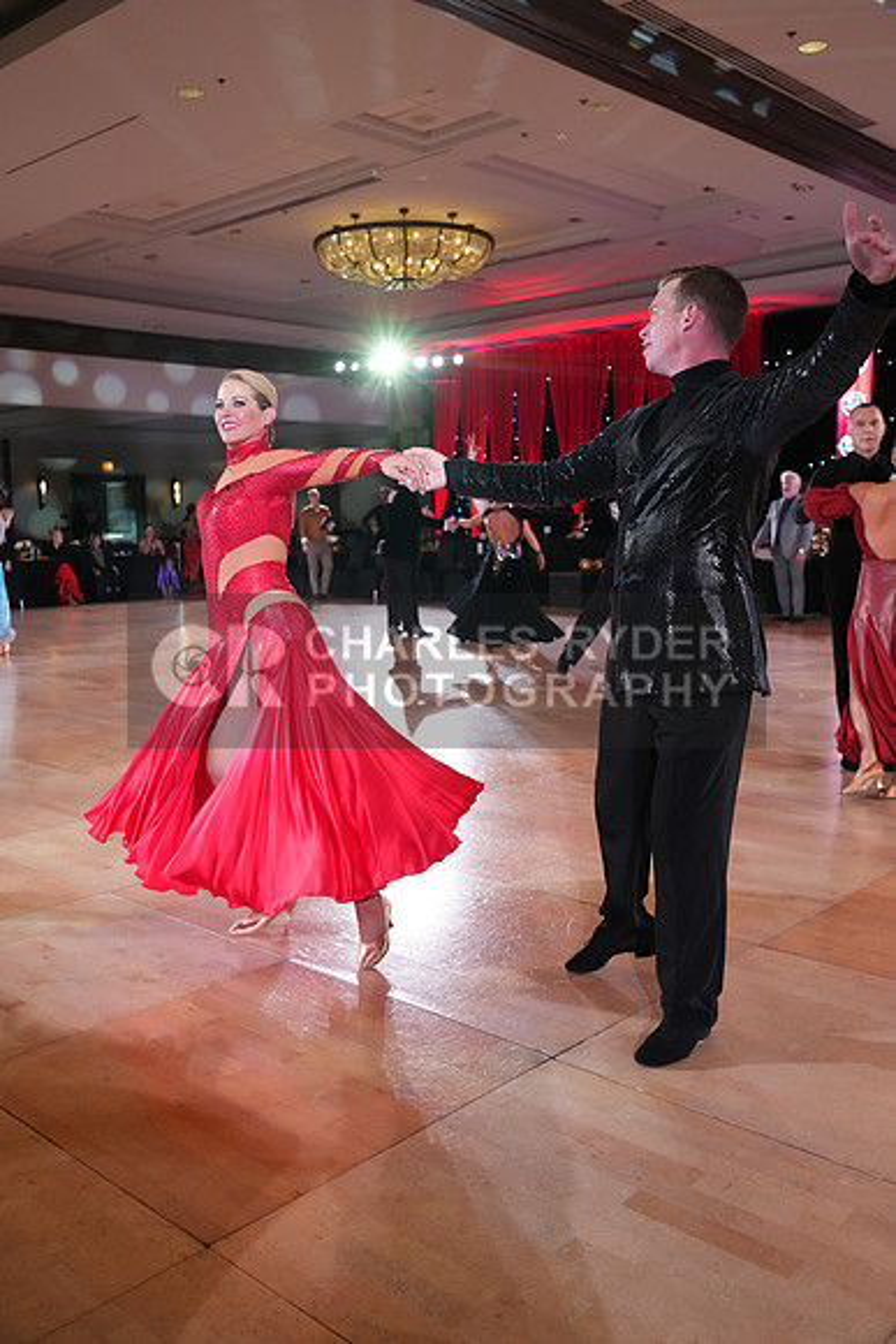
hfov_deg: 42.3
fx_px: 1157
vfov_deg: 60.3
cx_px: 448
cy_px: 672
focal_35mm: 31
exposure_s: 1/400
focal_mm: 31
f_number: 4
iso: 4000
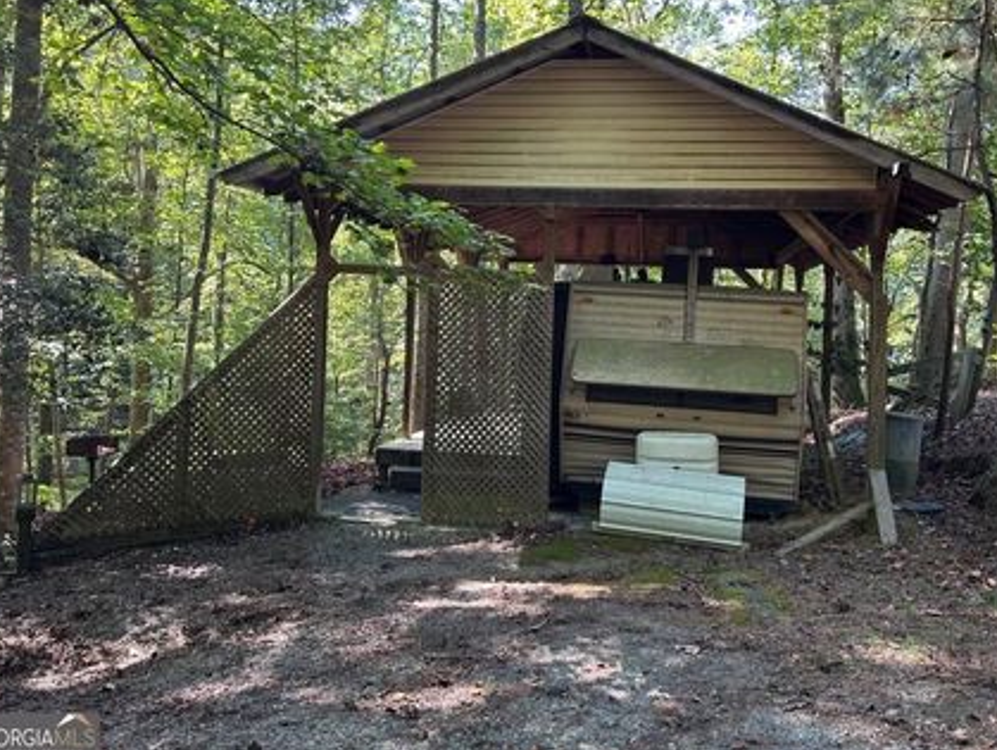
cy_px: 311
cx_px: 559
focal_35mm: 31
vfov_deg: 45.3
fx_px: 894
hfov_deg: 58.1
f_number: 1.5
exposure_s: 1/121
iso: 125
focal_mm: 5.7
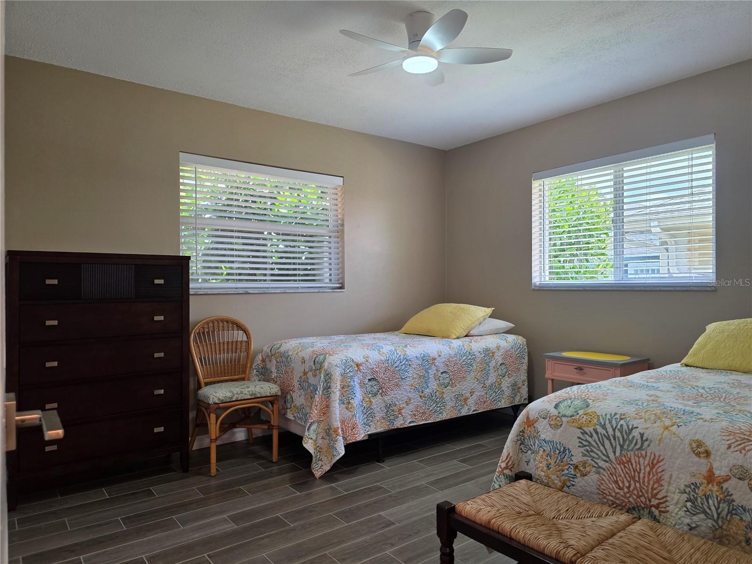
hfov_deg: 73.9
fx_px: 500
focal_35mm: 23
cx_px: 376
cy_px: 282
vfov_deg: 58.9
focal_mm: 6.3
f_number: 1.7
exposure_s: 1/120
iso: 125
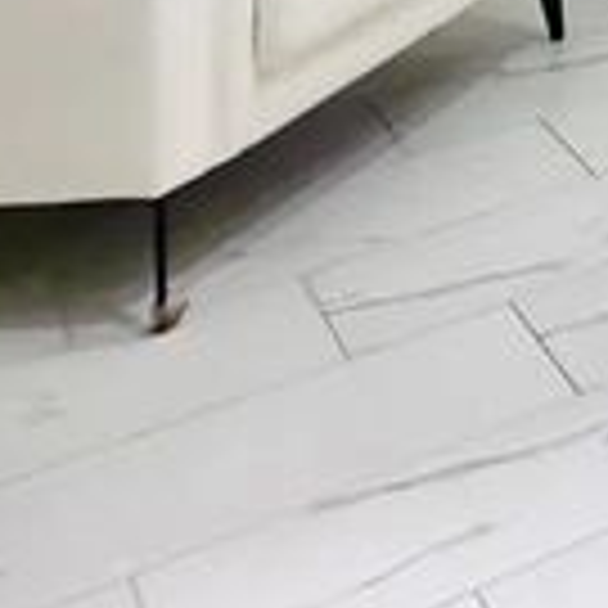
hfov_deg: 12.1
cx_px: 1689
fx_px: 1868
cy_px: -721
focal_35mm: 94
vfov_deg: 14.3
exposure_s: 1/120
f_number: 2.2
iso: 250
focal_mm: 2.22
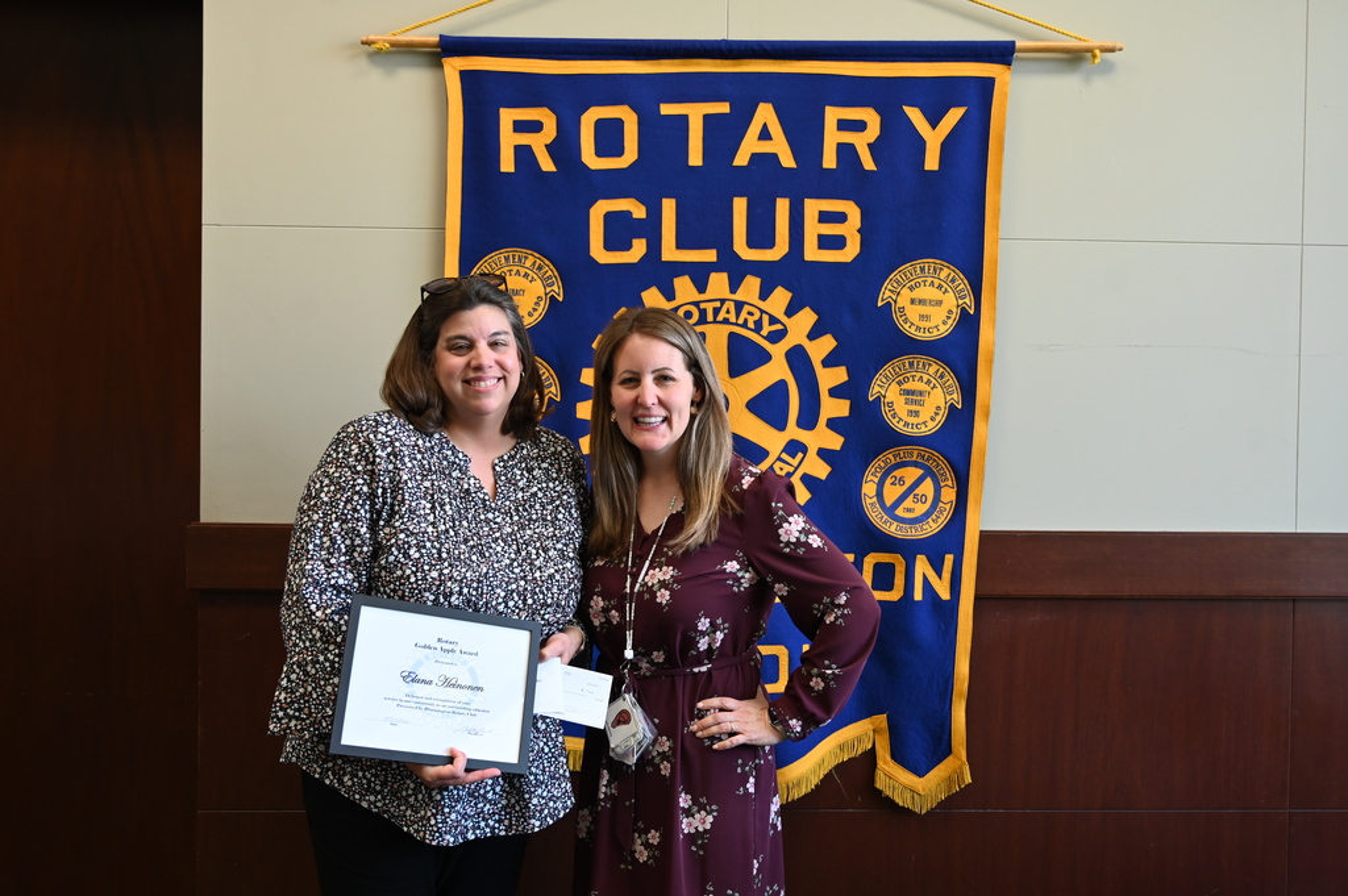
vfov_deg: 39.9
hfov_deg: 57.3
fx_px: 1235
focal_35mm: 33
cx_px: 674
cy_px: 448
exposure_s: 1/125
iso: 1000
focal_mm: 33
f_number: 4
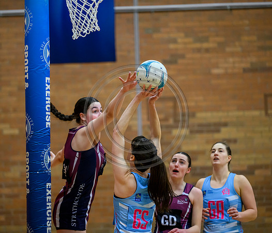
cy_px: 116
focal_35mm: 182
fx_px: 1503
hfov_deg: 10.3
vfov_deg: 8.9
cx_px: 125
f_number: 2.8
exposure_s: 1/1000
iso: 5000
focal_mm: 155
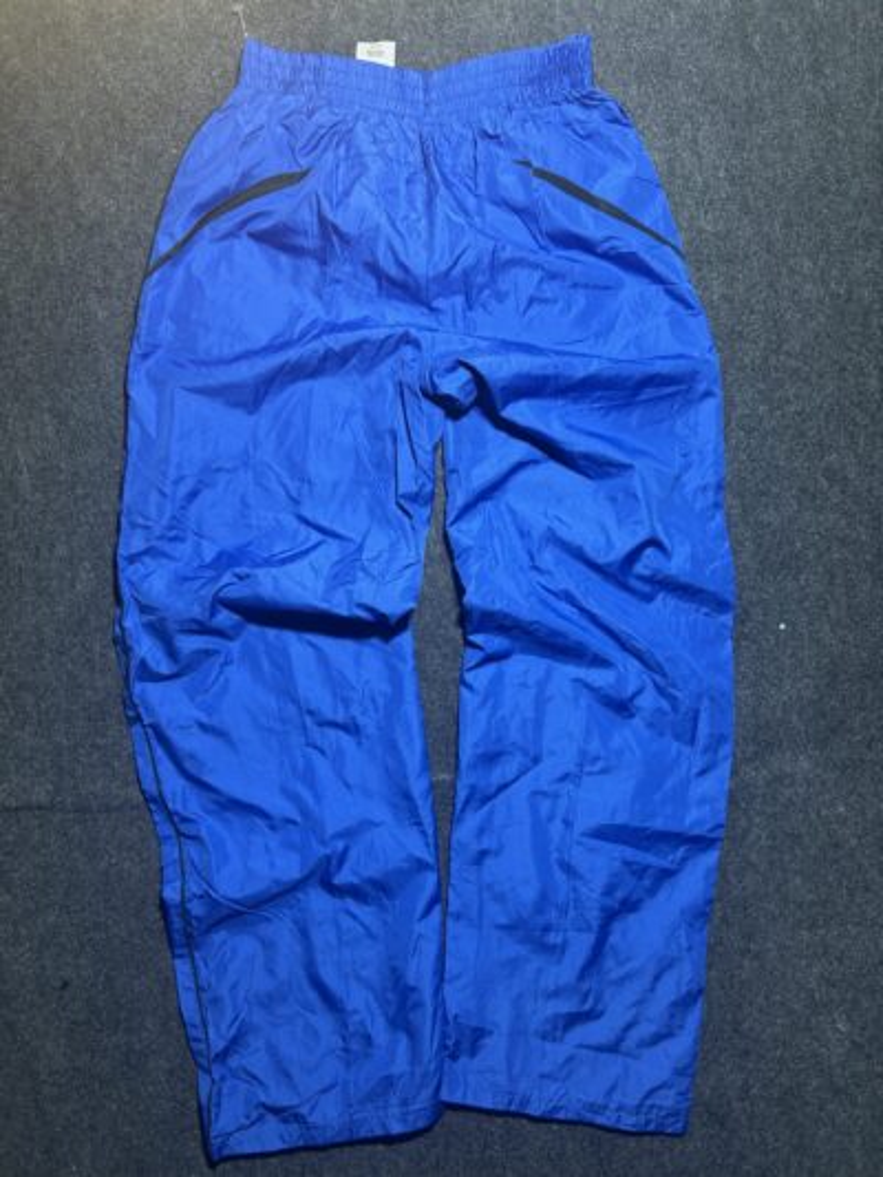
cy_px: 588
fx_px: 884
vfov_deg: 67.3
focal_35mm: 26
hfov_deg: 53.1
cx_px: 442
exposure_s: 1/50
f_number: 1.5
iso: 80
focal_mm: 5.7
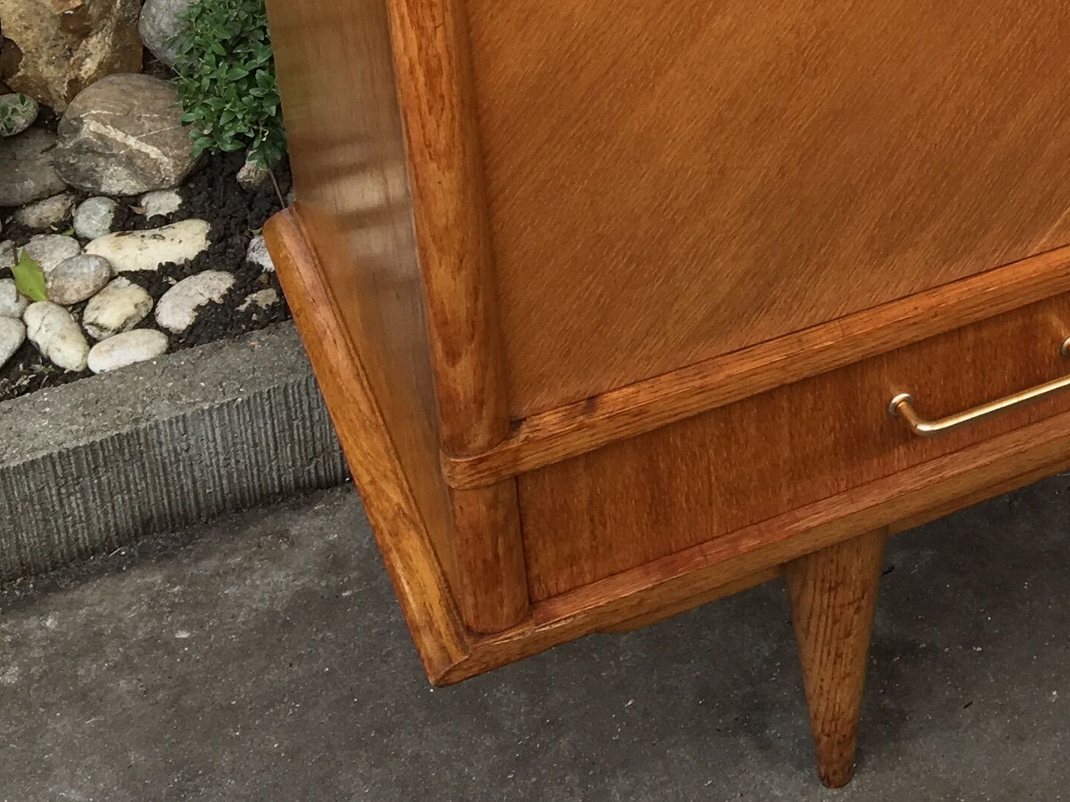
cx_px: 1342
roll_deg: -2.2
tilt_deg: -26.6
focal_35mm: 82
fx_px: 2534
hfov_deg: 21.8
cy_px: -242
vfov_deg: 16.9
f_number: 2.2
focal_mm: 4.15
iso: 25
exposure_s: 1/113
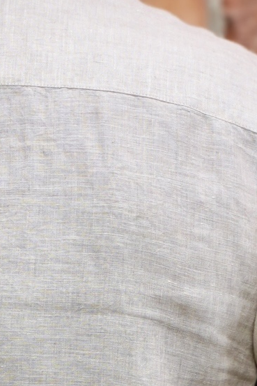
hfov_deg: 4.0
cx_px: -28
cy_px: 409
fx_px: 3713
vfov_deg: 5.9
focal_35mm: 347
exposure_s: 1/320
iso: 100
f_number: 5.6
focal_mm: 50
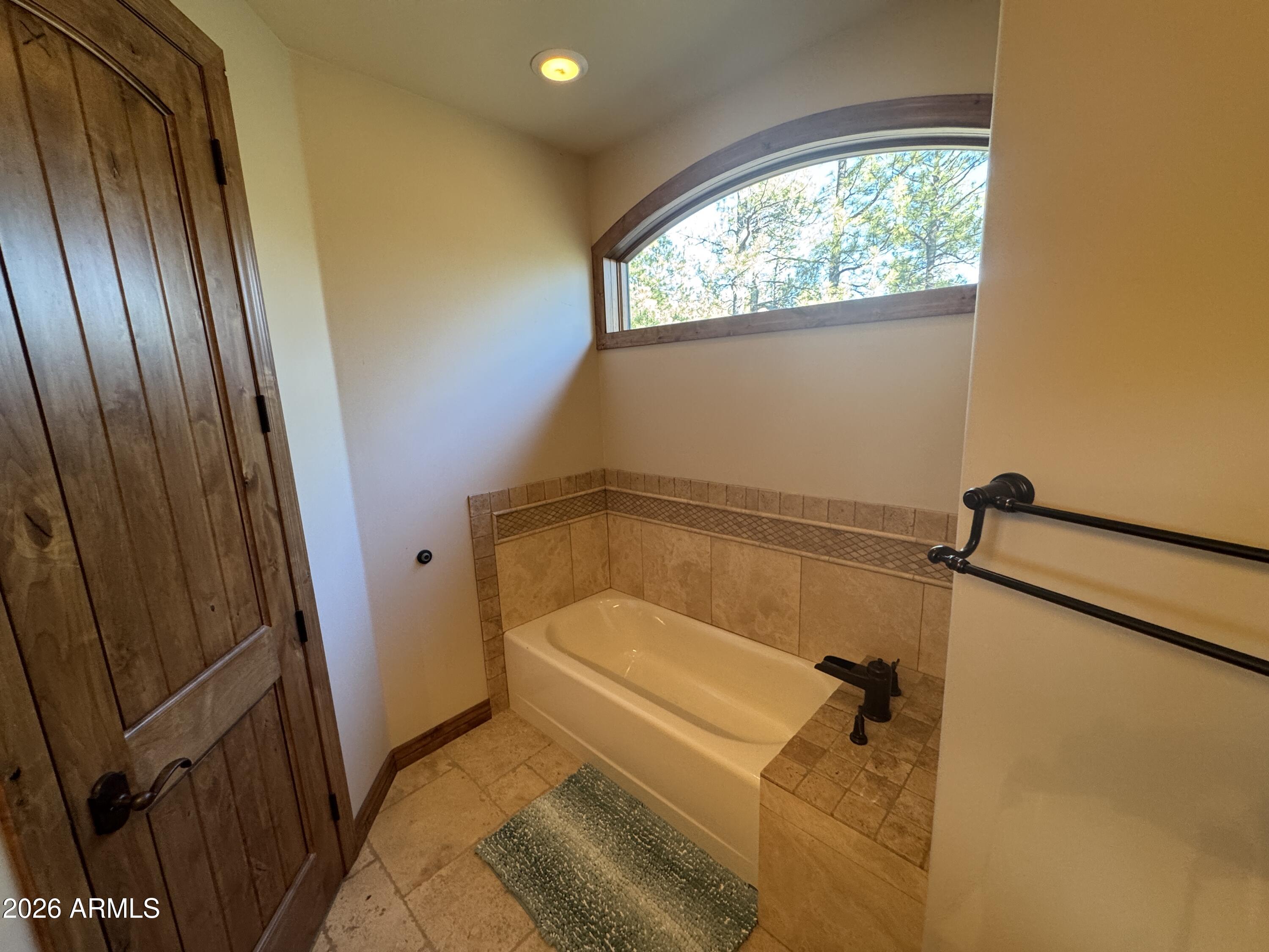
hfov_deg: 102.1
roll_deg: +2.6
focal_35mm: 14
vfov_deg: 85.7
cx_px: 634
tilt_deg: -11.3
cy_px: 476
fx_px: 513
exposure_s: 1/60
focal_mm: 2.22
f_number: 2.2
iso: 200
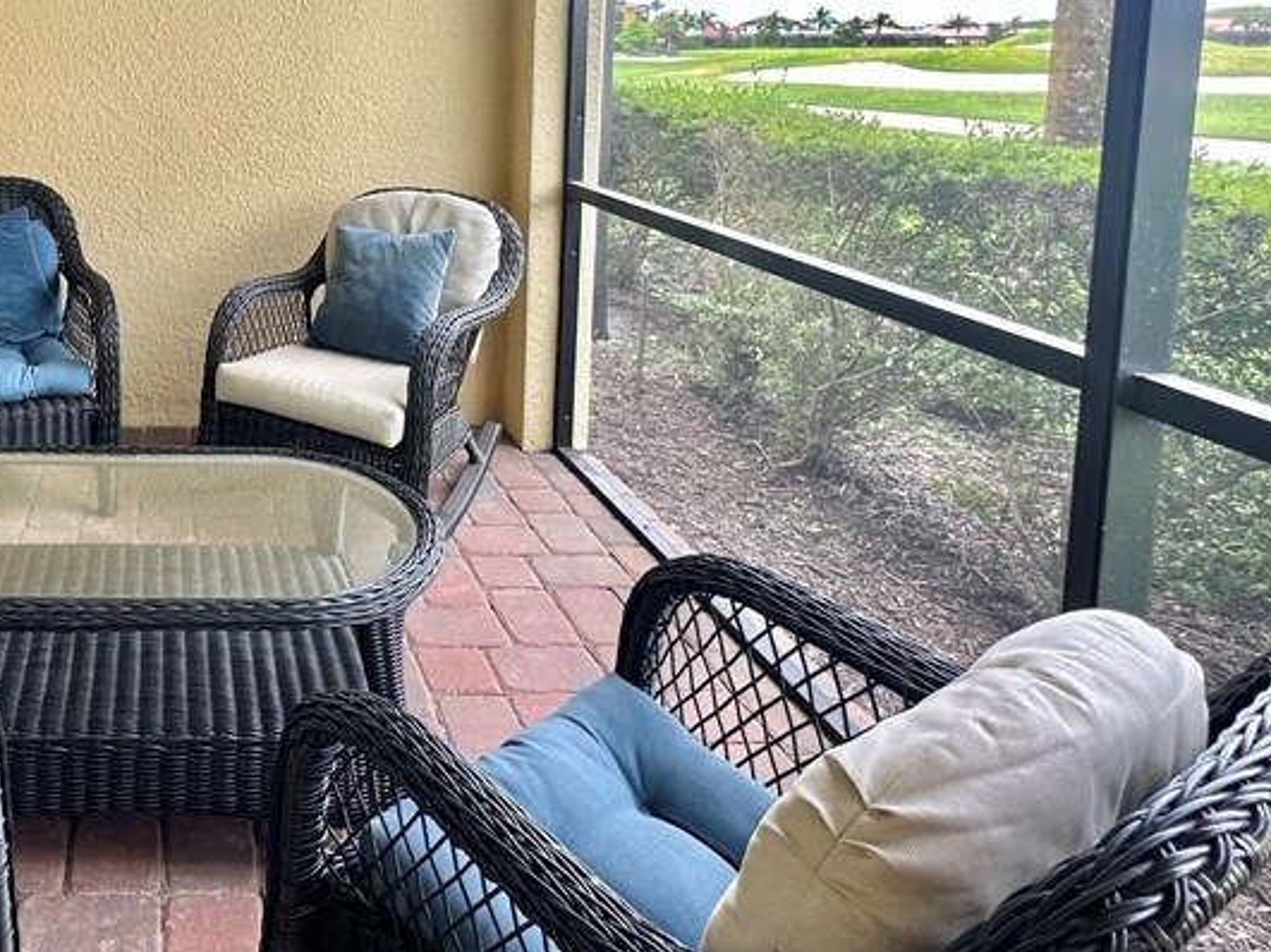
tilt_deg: -6.1
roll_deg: -0.1
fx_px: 991
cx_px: 175
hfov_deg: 57.9
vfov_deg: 47.7
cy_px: 153
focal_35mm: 27
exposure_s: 1/99
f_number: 2.2
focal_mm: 2.22
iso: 50
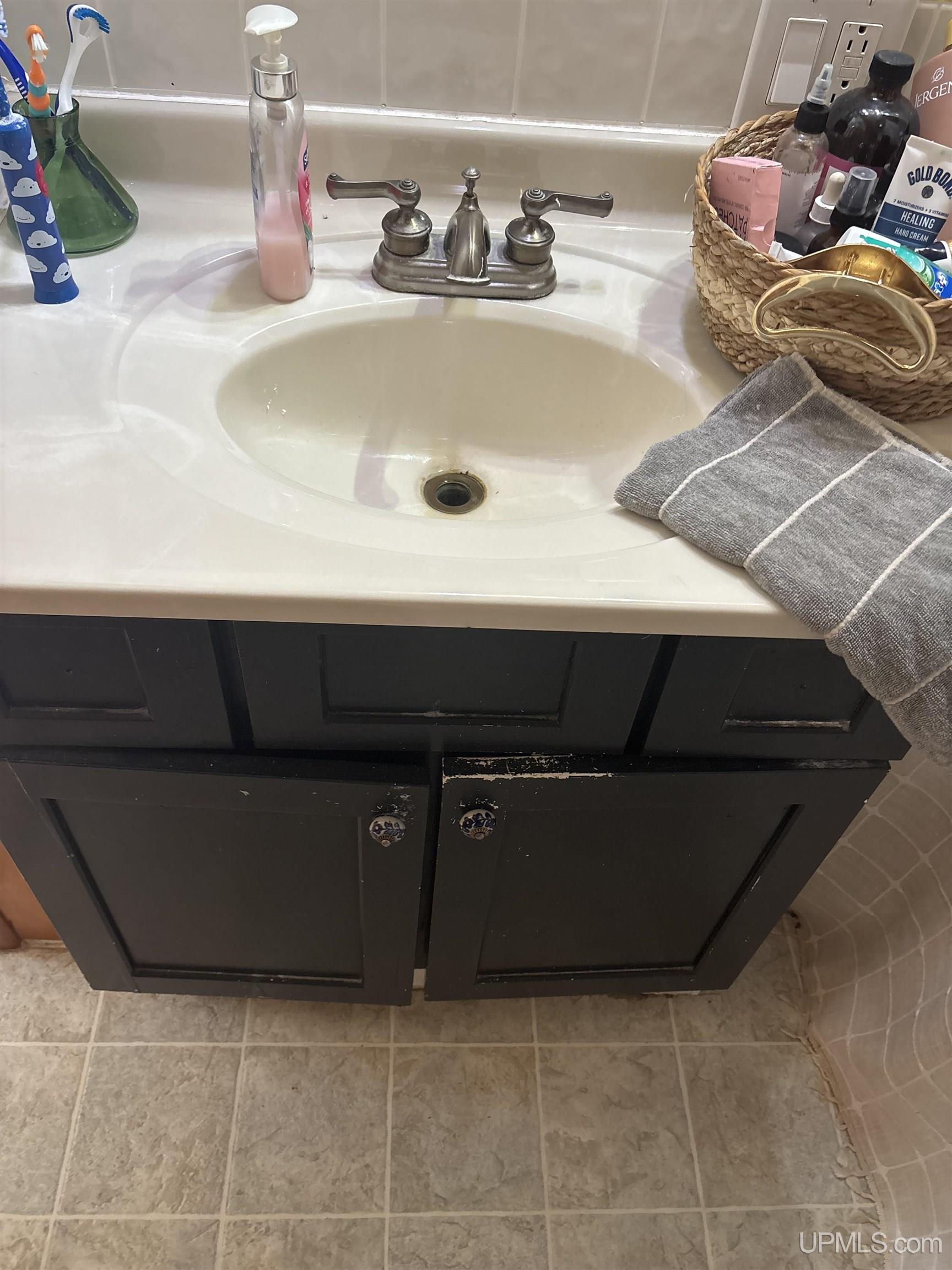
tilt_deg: -50.5
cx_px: 476
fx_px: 953
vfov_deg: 67.3
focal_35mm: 26
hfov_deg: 53.1
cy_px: 635
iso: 320
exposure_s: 1/60
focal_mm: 5.96
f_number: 1.6
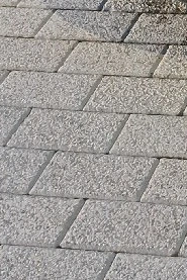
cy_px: -313
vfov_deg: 13.9
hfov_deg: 10.1
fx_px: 934
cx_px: 432
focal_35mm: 120
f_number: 1.8
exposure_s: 1/20
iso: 1250
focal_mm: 5.23
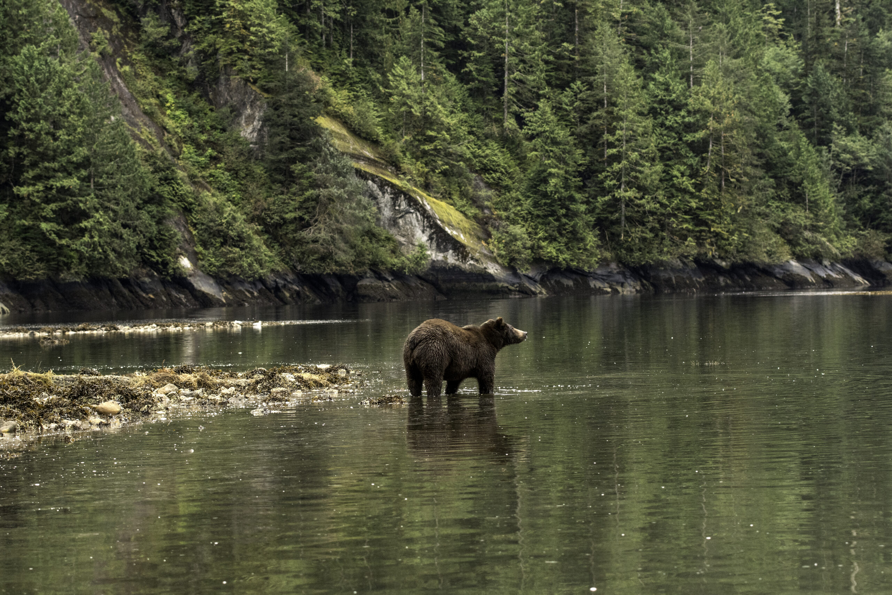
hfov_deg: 16.1
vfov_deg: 10.8
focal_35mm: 128
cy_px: 298
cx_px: 446
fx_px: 3159
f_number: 5.6
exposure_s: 1/800
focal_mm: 85
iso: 1600
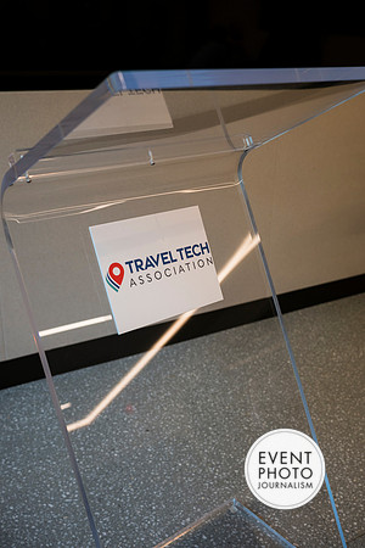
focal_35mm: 35
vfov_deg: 54.4
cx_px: 182
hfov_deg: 37.9
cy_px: 274
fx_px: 532
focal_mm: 35
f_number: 3.2
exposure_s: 1/200
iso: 280
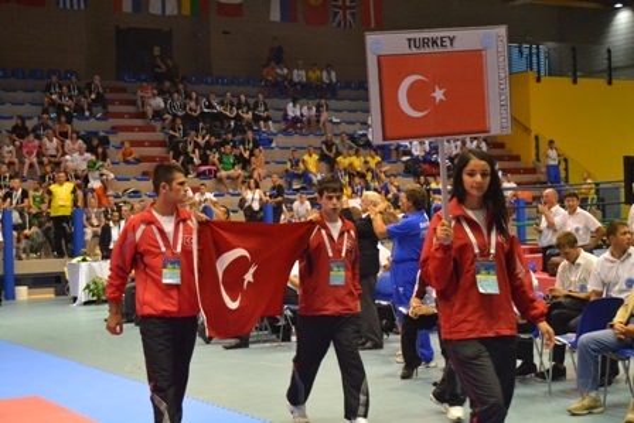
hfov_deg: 33.4
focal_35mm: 60
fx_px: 1057
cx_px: 317
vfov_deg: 22.6
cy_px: 212
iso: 3200
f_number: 5
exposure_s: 1/160
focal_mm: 40
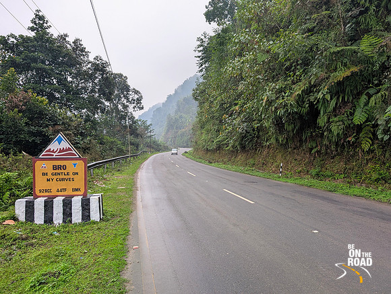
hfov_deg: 71.5
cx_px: 196
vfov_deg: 57.0
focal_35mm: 24
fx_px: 272
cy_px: 147
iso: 21
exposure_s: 1/47.9
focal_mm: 6.9
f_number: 1.68
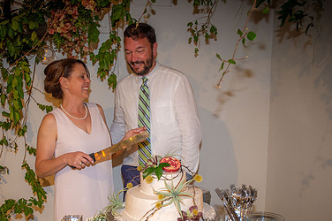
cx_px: 147
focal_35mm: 37
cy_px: 161
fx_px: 341
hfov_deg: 51.8
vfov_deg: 35.2
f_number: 2.8
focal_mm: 24
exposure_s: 1/50
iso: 1600
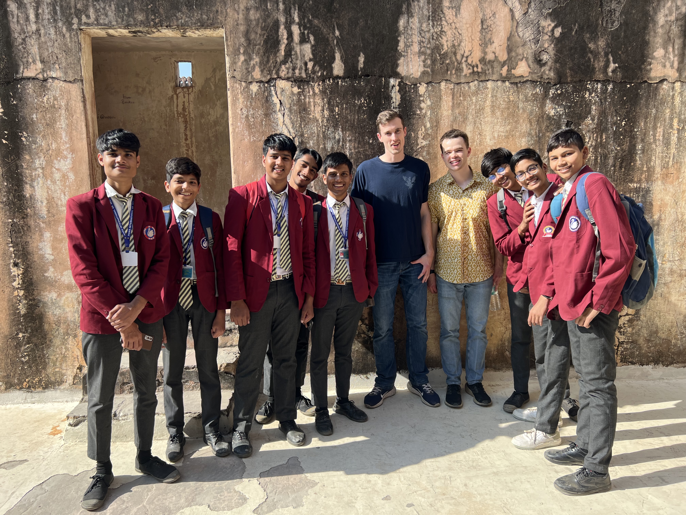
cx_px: 343
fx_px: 515
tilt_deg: -7.0
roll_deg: +0.6
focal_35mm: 26
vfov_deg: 53.1
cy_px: 258
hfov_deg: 67.3
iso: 50
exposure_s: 1/1159
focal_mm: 5.7
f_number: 1.5
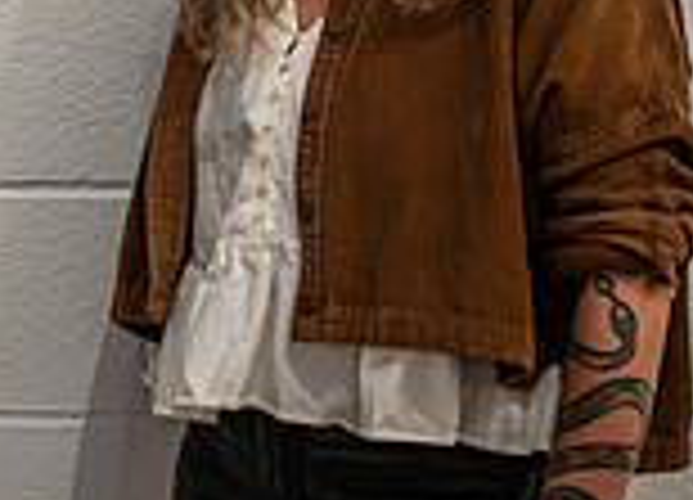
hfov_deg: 12.8
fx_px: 2961
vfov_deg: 9.4
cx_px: -260
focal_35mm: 150
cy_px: -235
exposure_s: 1/400
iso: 5000
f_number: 4
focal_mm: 35
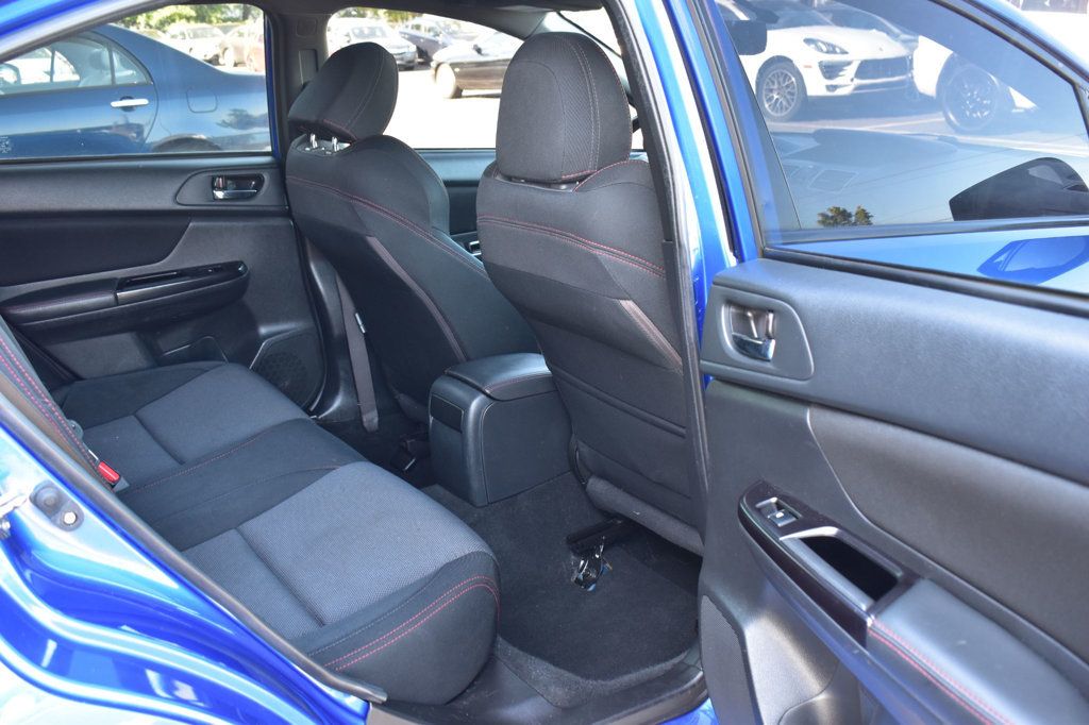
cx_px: 544
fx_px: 1089
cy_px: 362
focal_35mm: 36
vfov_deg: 36.8
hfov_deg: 53.1
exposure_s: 1/15
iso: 400
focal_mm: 24
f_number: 6.3
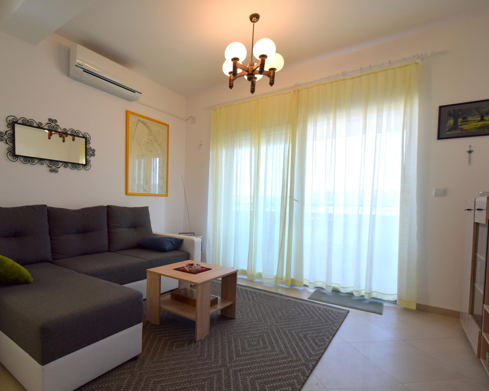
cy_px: 203
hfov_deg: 85.3
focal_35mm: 18
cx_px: 195
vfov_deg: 73.8
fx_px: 261
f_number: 5
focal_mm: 10
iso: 200
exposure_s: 1/80
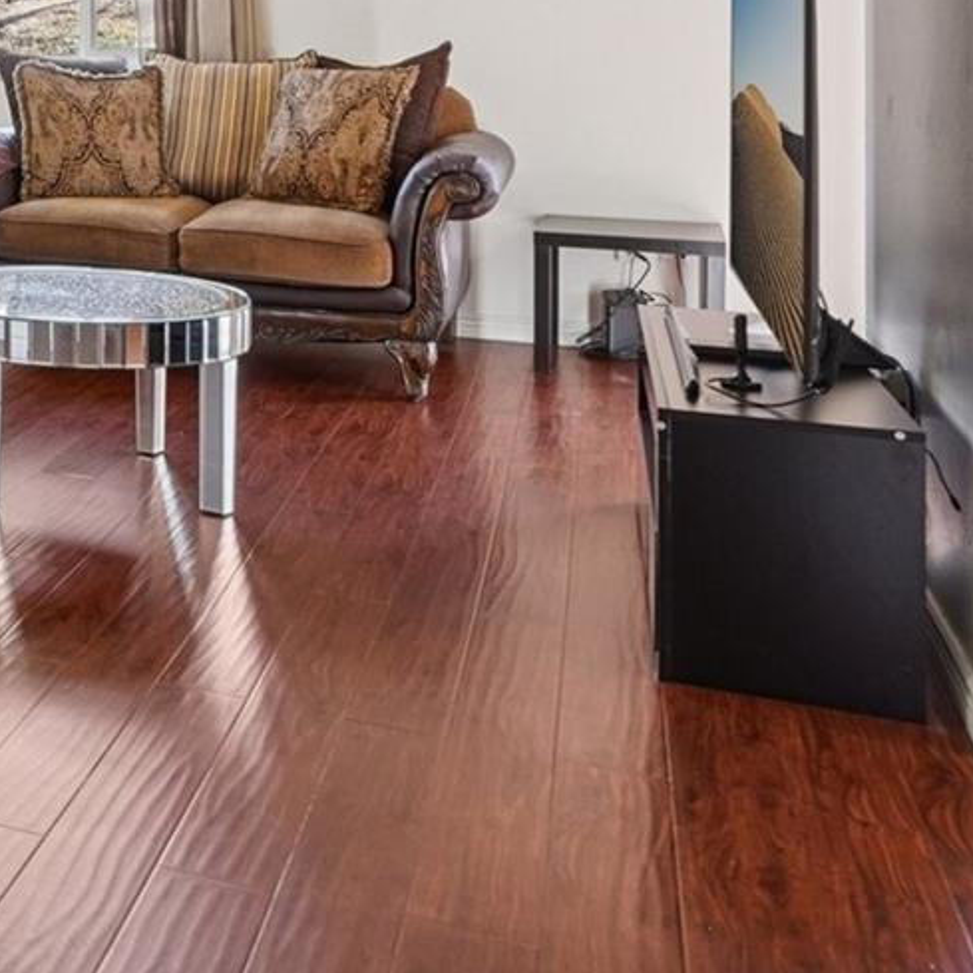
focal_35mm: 50
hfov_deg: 26.8
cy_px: 30
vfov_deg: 31.8
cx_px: -390
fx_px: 1590
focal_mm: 12
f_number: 8
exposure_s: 1/15
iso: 400
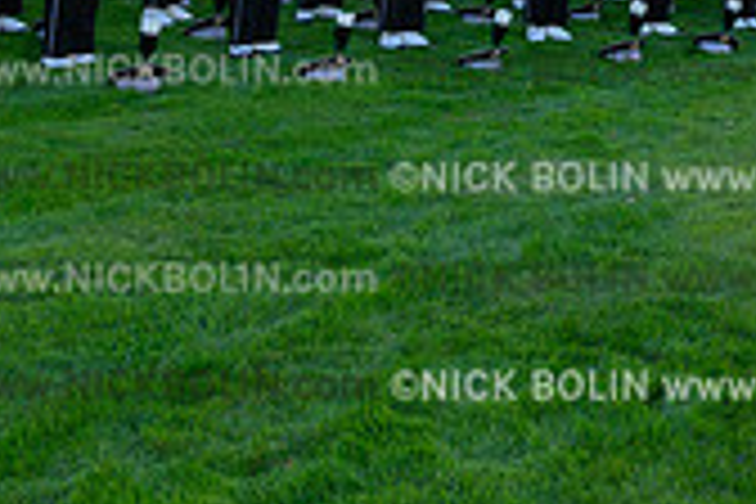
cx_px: 734
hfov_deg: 23.6
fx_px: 1743
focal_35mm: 83
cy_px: -344
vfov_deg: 14.8
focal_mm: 24
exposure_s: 1/640
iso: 800
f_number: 8
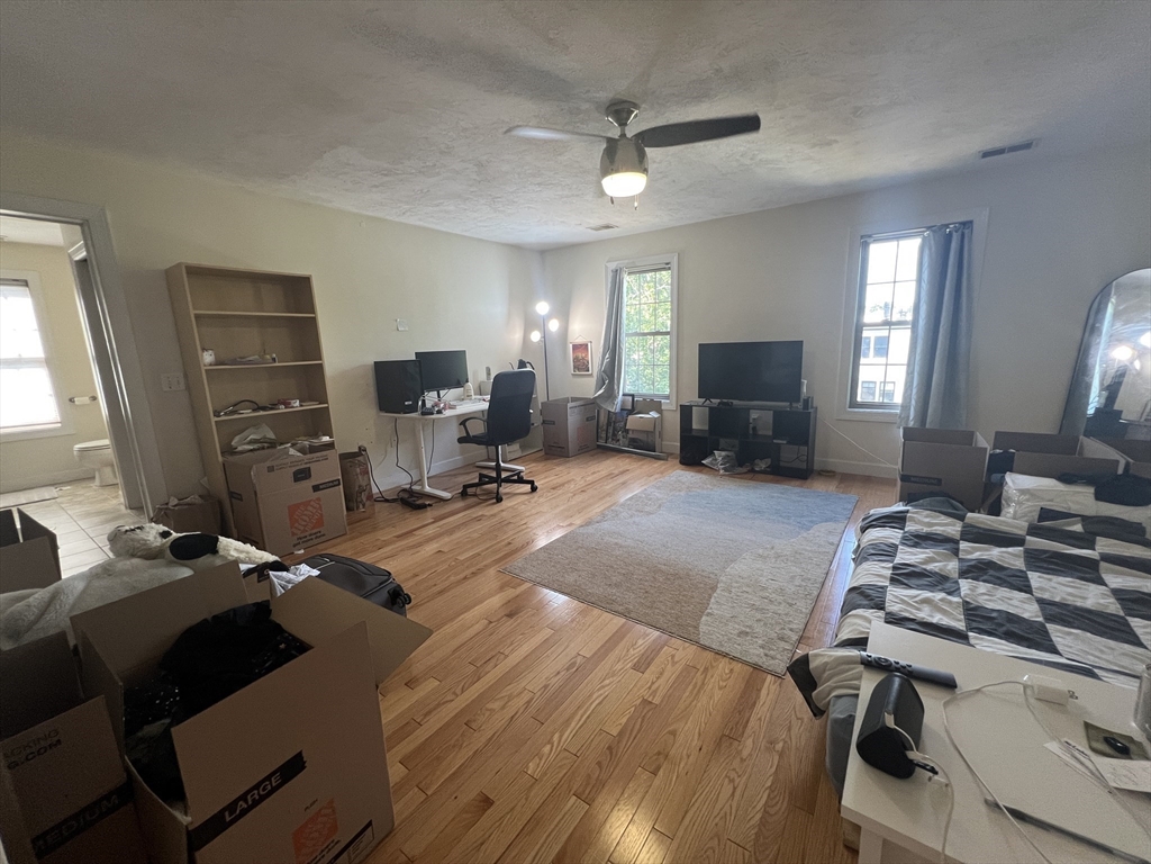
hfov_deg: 106.2
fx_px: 432
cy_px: 432
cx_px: 576
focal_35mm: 13
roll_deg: +2.6
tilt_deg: -11.3
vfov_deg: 89.9
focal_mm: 1.57
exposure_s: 1/60
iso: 200
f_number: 1.8
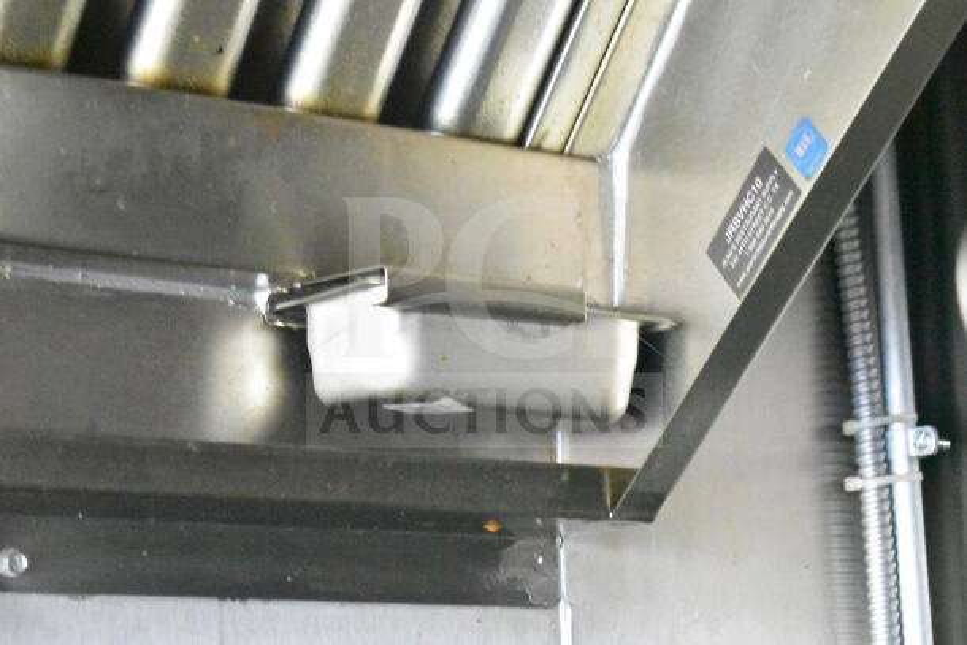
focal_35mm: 82
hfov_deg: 24.6
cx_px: 484
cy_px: 322
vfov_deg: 16.6
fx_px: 2216
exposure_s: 1/40
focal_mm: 55
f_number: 5.6
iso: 25600
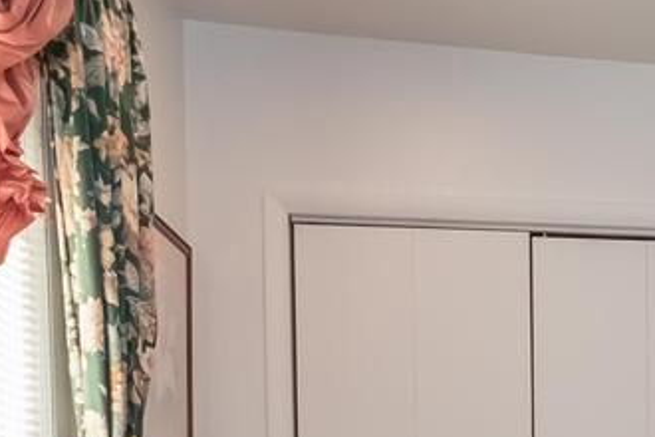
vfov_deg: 14.4
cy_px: 488
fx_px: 1692
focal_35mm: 93
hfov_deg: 17.6
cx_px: 1183
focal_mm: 10
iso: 1000
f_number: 5
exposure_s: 1/100
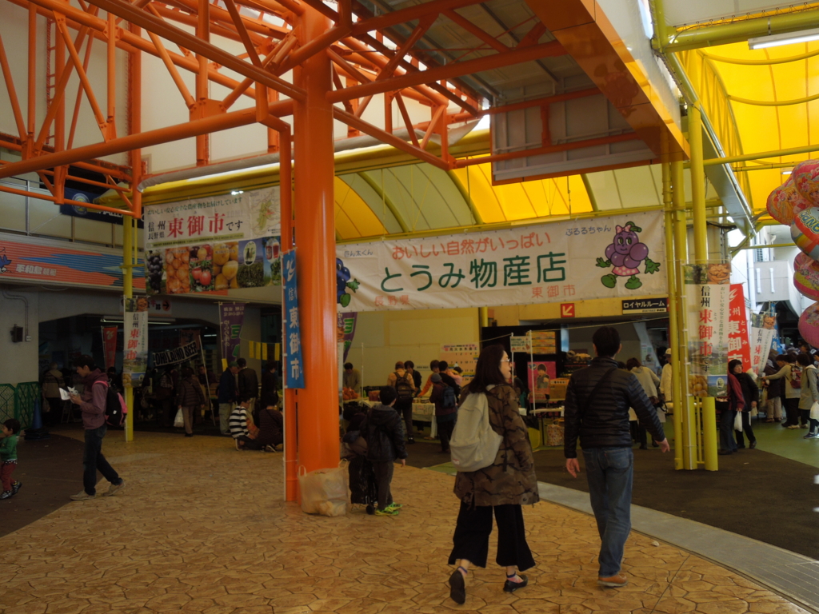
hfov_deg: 58.4
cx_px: 410
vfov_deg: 45.4
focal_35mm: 31
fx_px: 733
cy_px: 307
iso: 100
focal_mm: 5.6
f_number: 3.6
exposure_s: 1/160
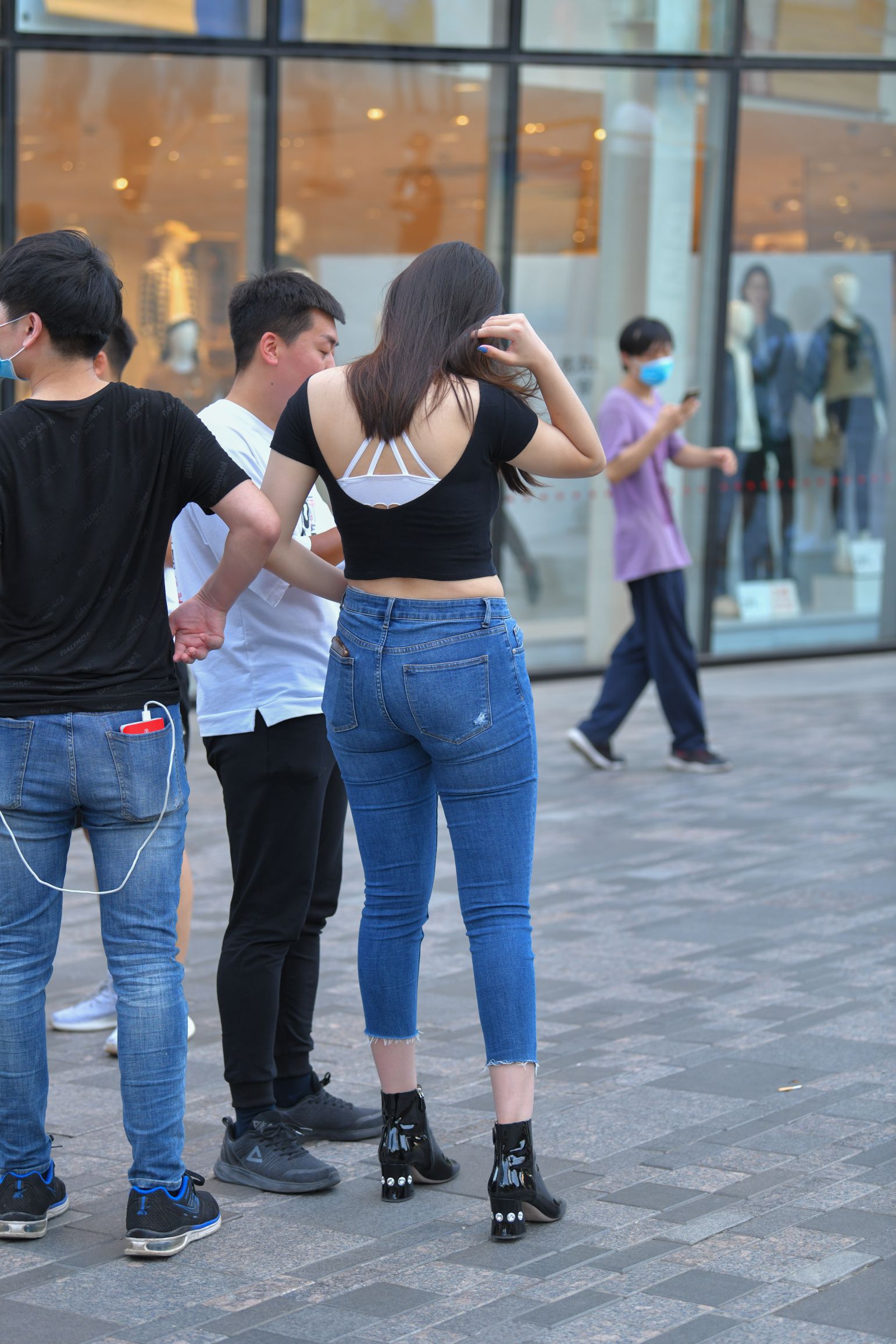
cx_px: 448
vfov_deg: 24.8
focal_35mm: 82
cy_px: 672
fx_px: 3061
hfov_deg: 16.7
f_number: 3.2
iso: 640
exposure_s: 1/800
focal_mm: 82
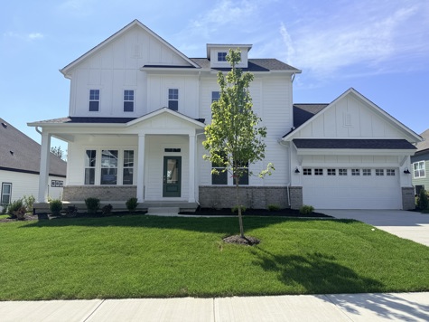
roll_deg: -1.0
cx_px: 214
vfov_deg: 56.8
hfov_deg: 71.6
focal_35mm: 24
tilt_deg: +5.9
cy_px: 161
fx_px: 297
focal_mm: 6.76
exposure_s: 1/4673
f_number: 1.78
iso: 80
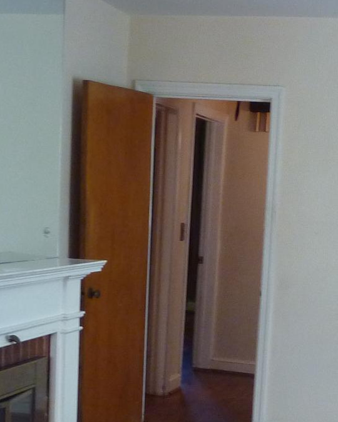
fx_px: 925
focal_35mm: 74
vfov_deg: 24.8
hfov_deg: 20.6
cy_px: 394
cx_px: 228
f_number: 3.3
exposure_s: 1/30
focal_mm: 4.1
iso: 250
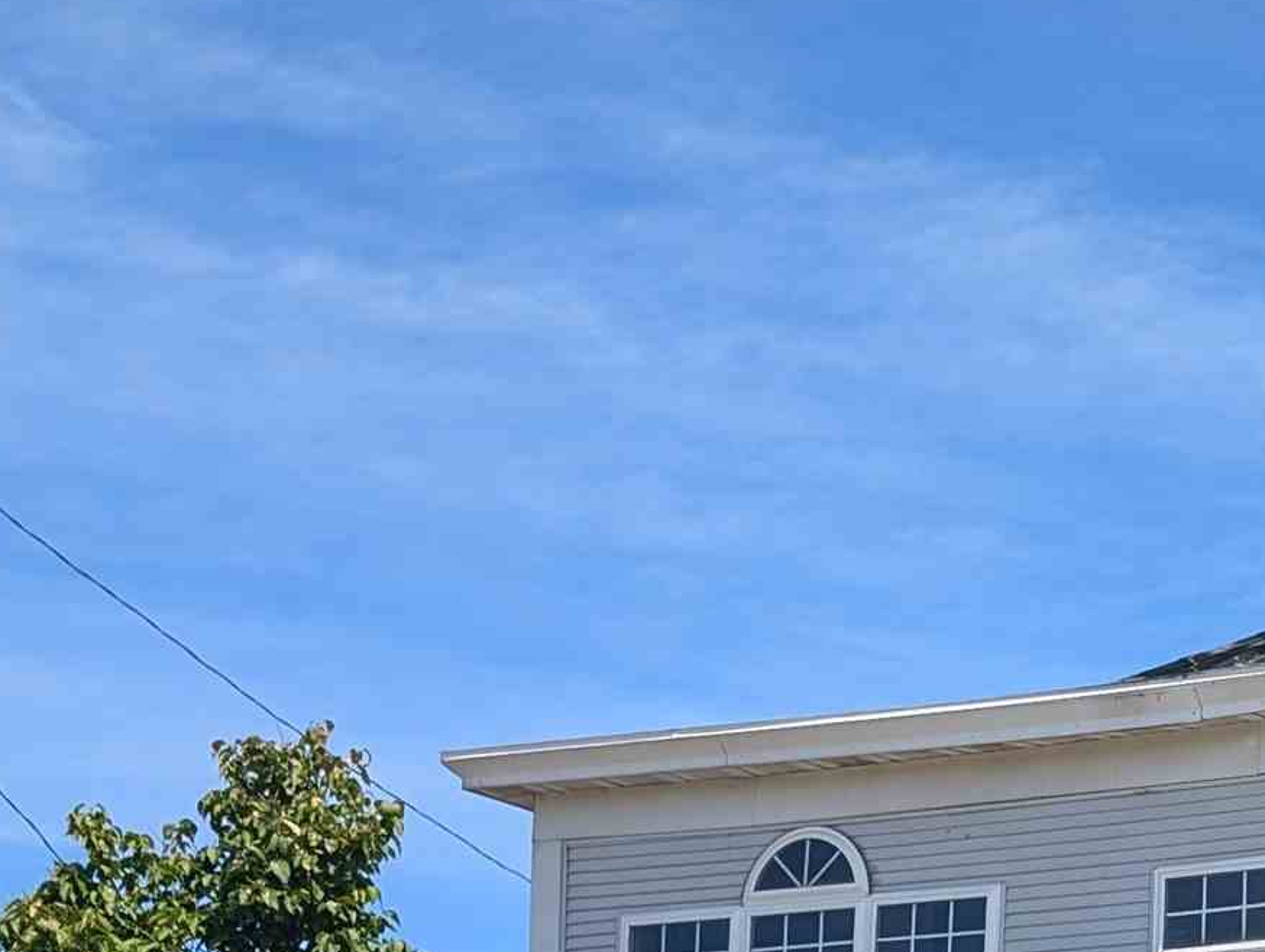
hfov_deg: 22.5
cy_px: 1251
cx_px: 1229
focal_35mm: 84
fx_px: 3074
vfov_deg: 16.6
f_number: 1.68
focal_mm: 6.9
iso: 19
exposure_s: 1/957
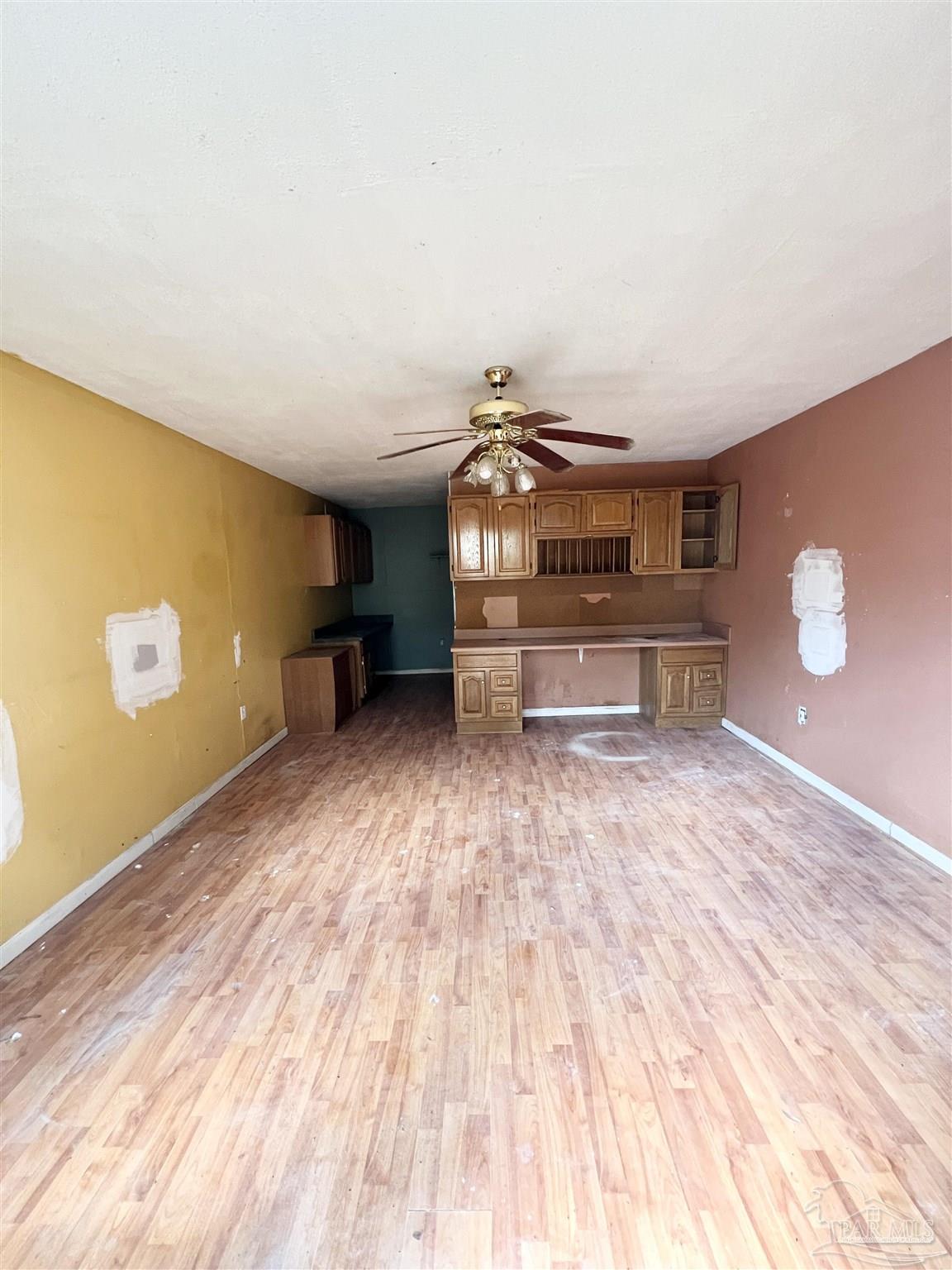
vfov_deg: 106.2
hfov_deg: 89.9
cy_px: 635
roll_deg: +1.9
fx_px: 477
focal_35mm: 13
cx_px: 476
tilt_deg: -7.4
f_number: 1.8
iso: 320
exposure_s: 1/60
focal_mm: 1.57
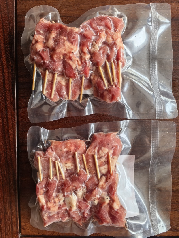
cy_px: 119
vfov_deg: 65.3
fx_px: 186
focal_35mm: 27
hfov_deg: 51.3
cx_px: 90
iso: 100
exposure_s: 1/100
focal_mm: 6.35
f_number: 2.8
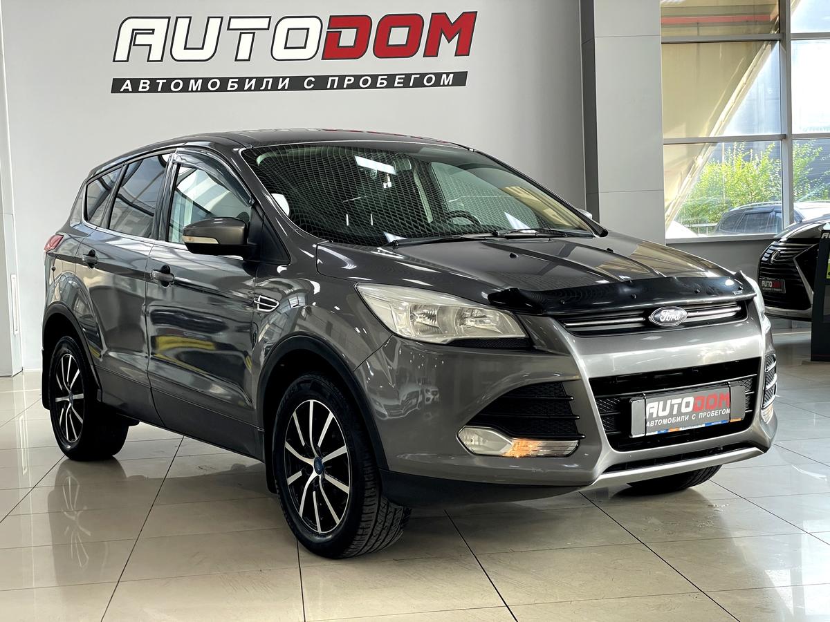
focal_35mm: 52
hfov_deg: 36.8
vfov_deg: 28.0
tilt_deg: -2.2
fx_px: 1247
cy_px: 311
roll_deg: +2.6
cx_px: 415
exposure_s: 1/99
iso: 100
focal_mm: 6
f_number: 2
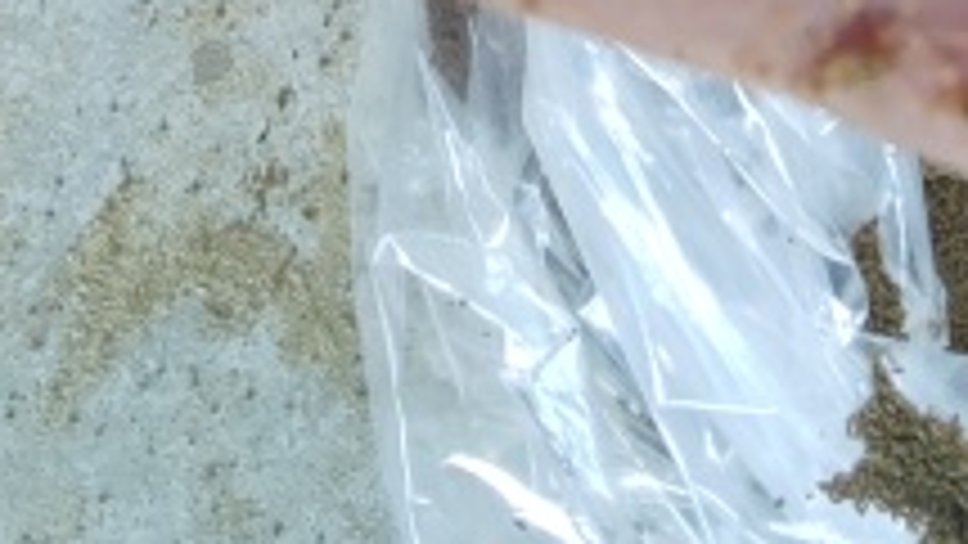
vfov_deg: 13.6
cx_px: 491
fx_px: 1669
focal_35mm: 65
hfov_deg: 32.4
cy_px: -746
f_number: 2.4
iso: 385
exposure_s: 1/33.3
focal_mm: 2.13
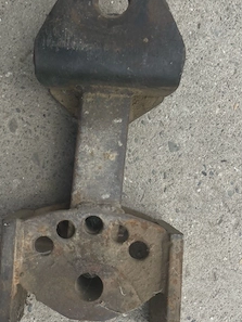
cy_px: 169
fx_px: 326
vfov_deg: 52.6
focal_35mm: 35
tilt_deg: -89.0
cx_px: 89
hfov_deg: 40.4
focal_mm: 4.2
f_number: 1.6
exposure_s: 1/1949
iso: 32
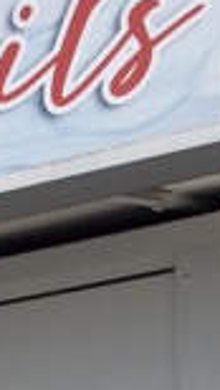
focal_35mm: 220
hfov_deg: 5.3
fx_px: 2274
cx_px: -374
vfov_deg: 9.3
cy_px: 719
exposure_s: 1/1600
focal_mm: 18
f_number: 3.5
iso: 100
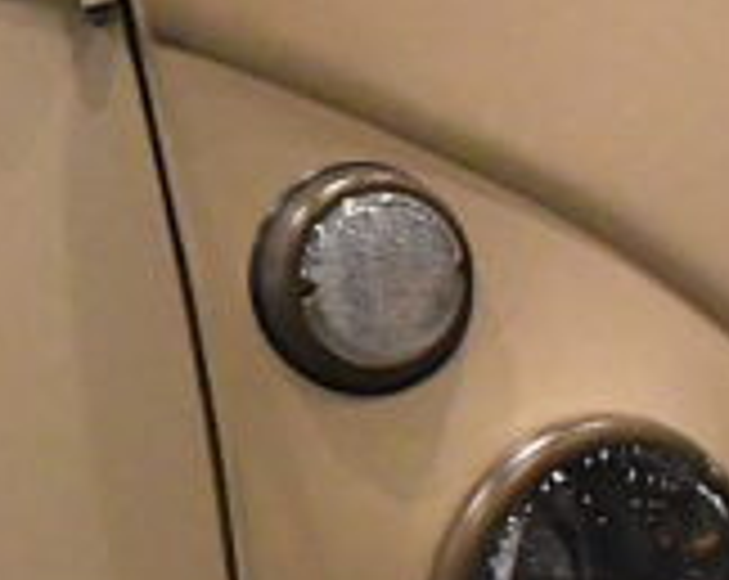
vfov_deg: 5.1
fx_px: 6526
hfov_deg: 6.1
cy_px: 63
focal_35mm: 303
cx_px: -1188
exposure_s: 1/100
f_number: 5
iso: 2500
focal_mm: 23
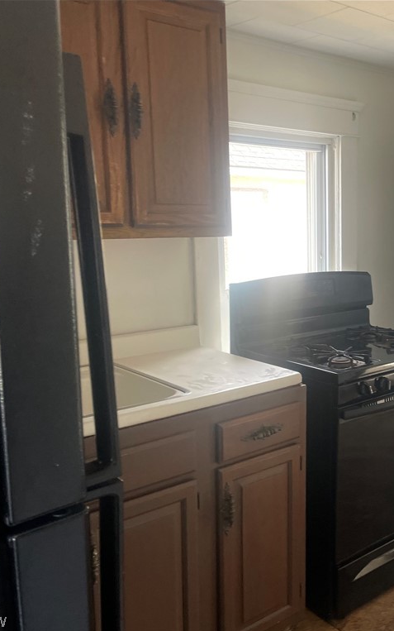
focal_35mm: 37
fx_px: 636
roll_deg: -0.3
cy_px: 317
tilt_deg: -8.5
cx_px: 344
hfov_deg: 32.9
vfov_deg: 52.7
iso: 125
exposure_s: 1/112
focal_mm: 4.2
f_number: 1.6
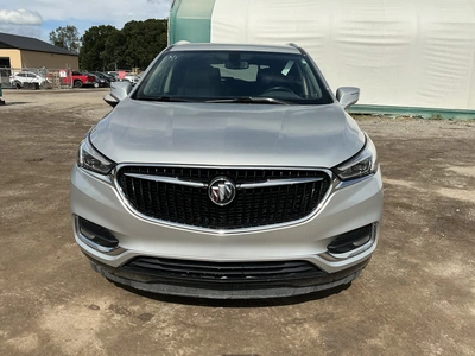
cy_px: 178
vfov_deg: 49.7
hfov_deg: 63.4
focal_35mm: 28
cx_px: 238
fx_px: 384
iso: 25
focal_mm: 3
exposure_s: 1/2667
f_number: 1.8
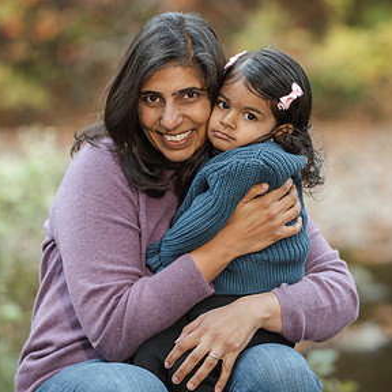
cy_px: 110
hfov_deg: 9.4
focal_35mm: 186
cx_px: 191
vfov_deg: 9.4
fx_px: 2383
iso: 640
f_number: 4
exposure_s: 1/125
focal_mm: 140
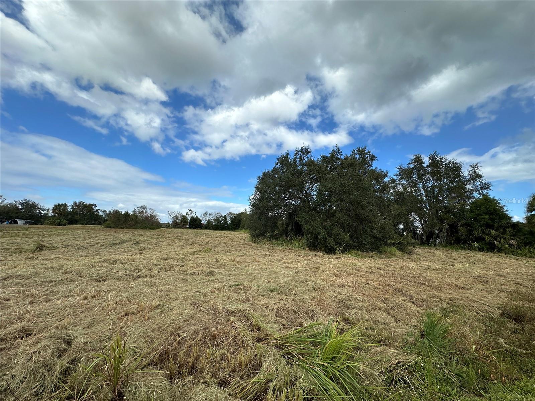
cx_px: 268
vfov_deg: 85.7
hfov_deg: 102.1
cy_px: 200
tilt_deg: +8.7
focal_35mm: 14
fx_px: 216
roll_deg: -2.7
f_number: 2.2
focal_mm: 2.22
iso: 40
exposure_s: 1/1855
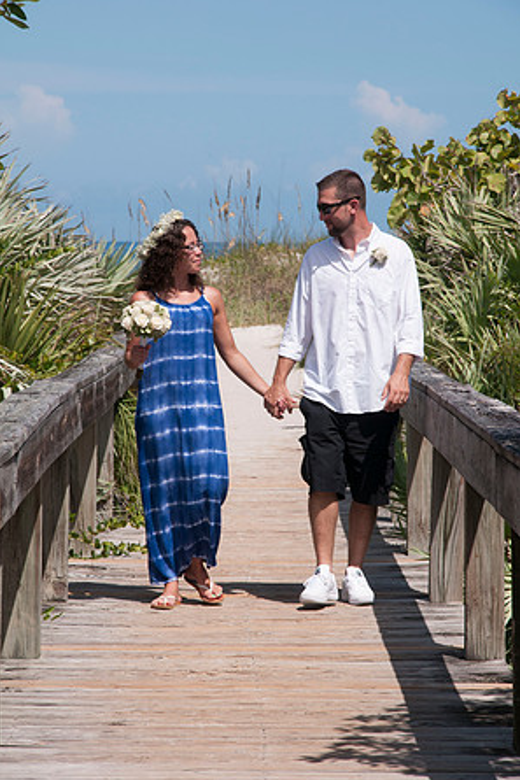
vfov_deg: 12.9
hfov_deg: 8.6
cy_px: 391
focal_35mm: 159
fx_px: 3442
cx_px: 260
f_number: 13
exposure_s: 1/250
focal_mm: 105
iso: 100
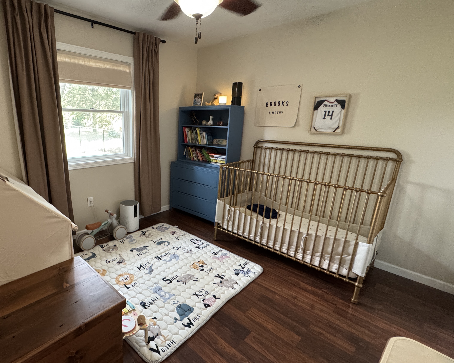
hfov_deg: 84.0
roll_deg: -1.3
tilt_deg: -14.8
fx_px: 242
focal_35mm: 18
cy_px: 182
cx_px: 160
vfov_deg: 73.8
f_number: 2.2
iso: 500
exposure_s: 1/60
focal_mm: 2.22
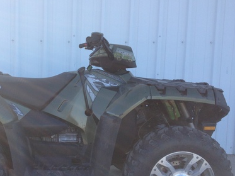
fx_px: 346
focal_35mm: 51
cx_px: 69
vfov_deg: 28.5
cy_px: 105
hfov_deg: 36.9
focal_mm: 4.28
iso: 50
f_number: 2.4
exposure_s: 1/345
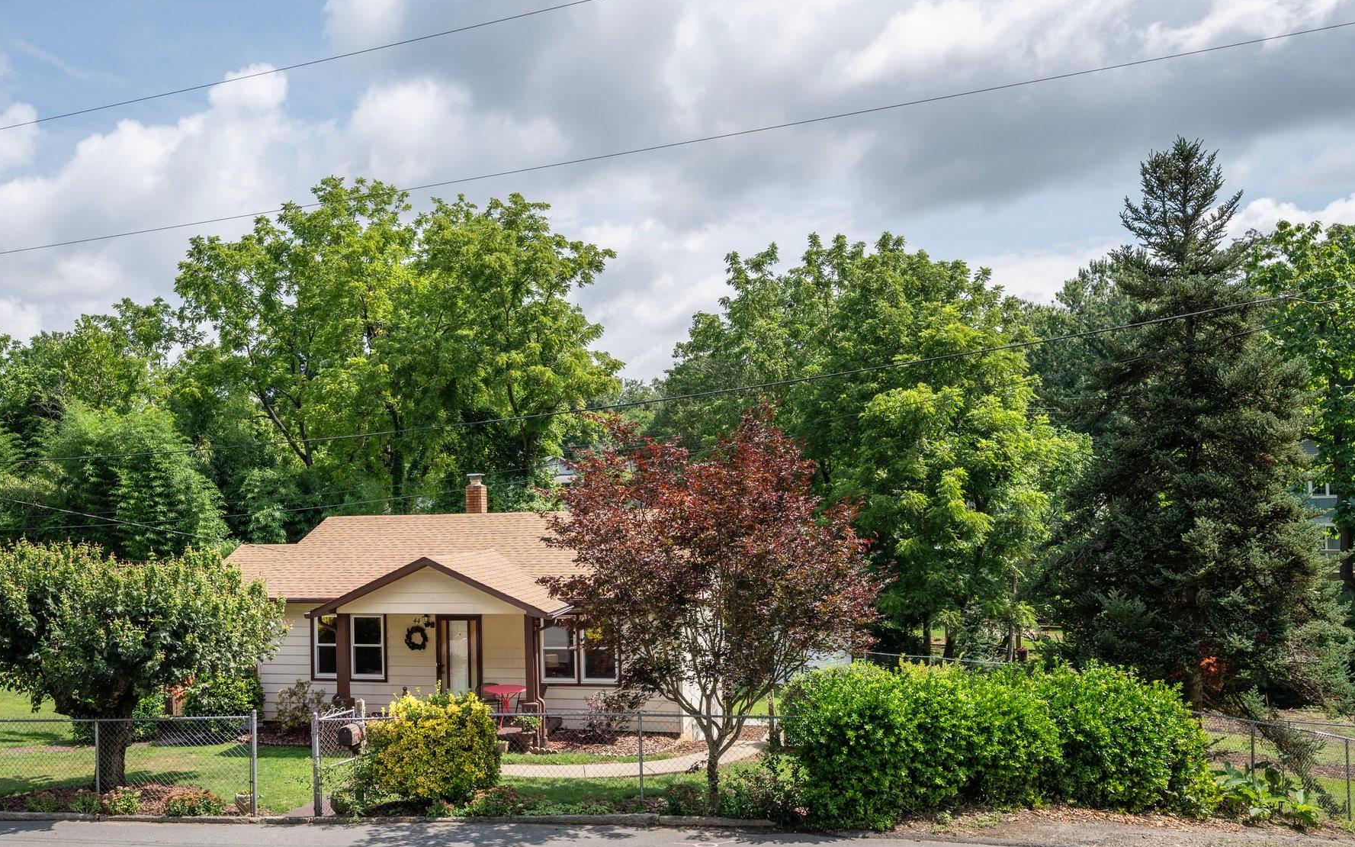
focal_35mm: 27
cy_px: 479
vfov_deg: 45.9
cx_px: 607
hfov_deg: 68.2
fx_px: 997
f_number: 7.1
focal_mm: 23
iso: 200
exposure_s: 1/800
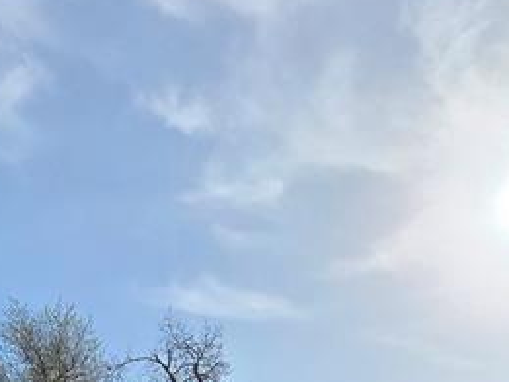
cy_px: 630
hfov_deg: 36.6
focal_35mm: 51
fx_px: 750
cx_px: 127
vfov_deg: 21.7
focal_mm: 2.2
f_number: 2.2
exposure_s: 1/5172
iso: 50
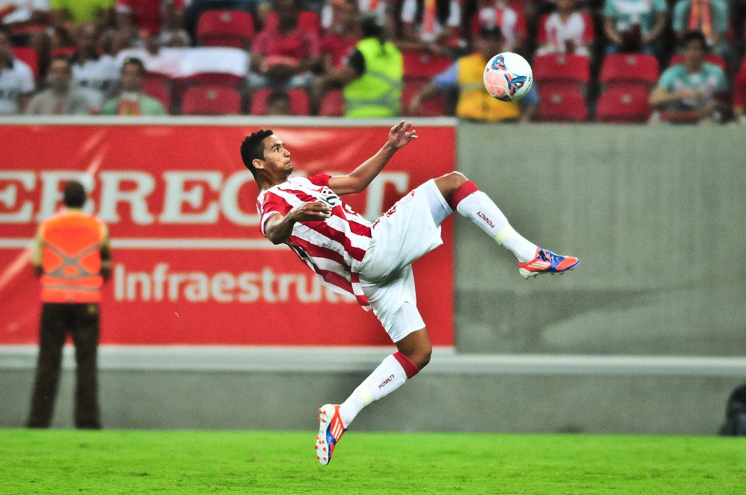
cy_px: 248
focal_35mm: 450
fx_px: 9313
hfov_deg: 4.6
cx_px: 373
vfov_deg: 3.0
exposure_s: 1/1250
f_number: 2.8
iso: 1000
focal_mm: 300
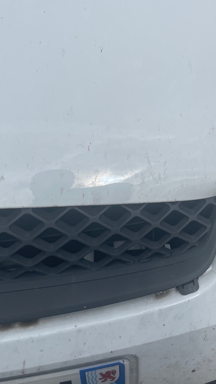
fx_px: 458
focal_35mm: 45
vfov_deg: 45.5
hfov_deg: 25.0
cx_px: 226
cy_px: 192
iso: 32
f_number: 1.6
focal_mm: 4.2
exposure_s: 1/5291
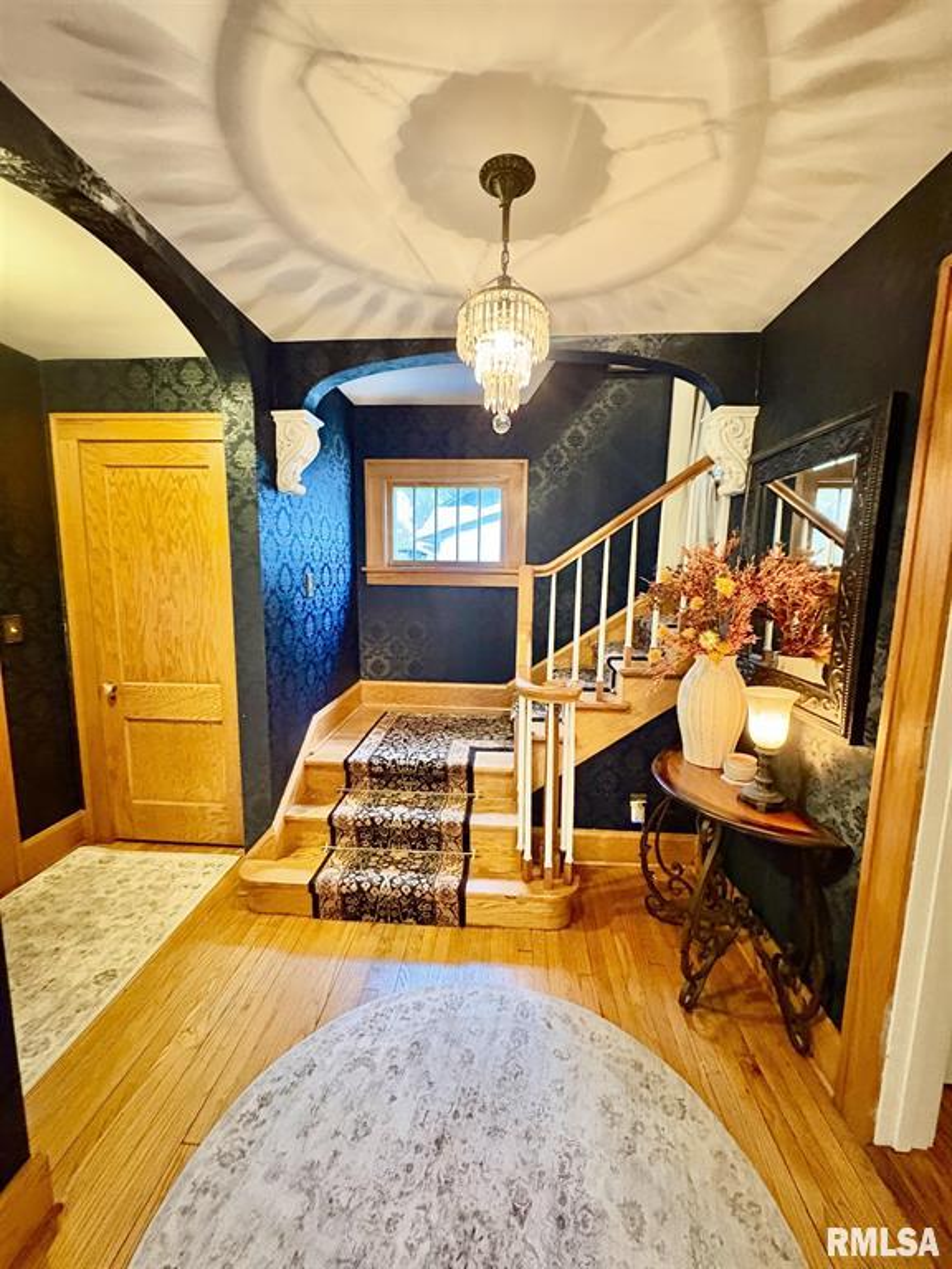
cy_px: 634
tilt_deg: -7.0
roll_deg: -0.8
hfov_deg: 85.7
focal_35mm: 14
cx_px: 476
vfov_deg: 102.1
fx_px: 513
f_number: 2.2
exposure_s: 1/24
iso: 1600
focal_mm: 2.22
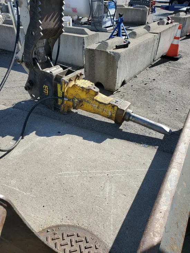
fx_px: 190
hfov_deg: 53.1
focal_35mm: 26
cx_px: 95
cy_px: 126
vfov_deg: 67.3
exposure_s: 1/1053
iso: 50
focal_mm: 4.3
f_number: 2.4
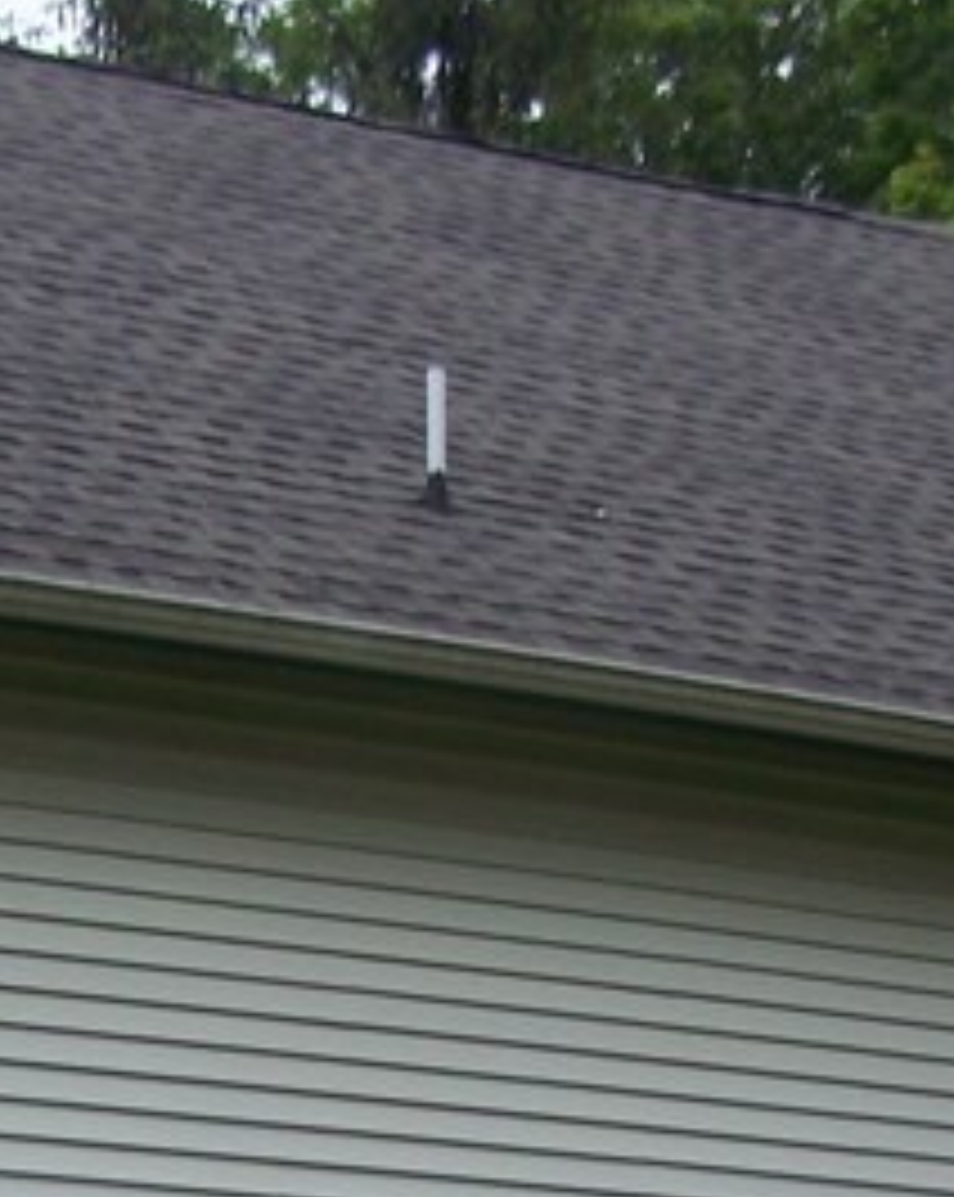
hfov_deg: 10.7
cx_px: -9
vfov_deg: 13.1
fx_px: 5059
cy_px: 1467
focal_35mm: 143
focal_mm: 6.3
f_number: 2.8
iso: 64
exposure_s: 1/400
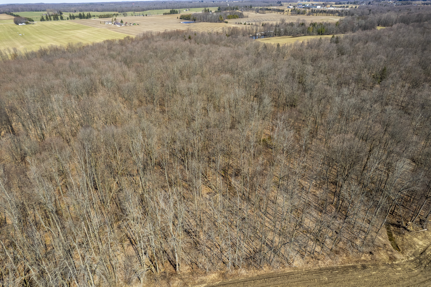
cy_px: 144
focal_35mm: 22
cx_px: 216
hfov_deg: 78.6
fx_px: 263
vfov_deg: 57.2
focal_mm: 8.38
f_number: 2.8
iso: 100
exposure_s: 1/1250
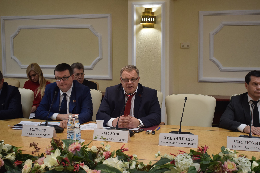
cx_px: 130
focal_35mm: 54
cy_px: 86
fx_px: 390
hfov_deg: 36.9
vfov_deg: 25.1
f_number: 4.8
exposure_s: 1/60
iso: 640
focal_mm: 36
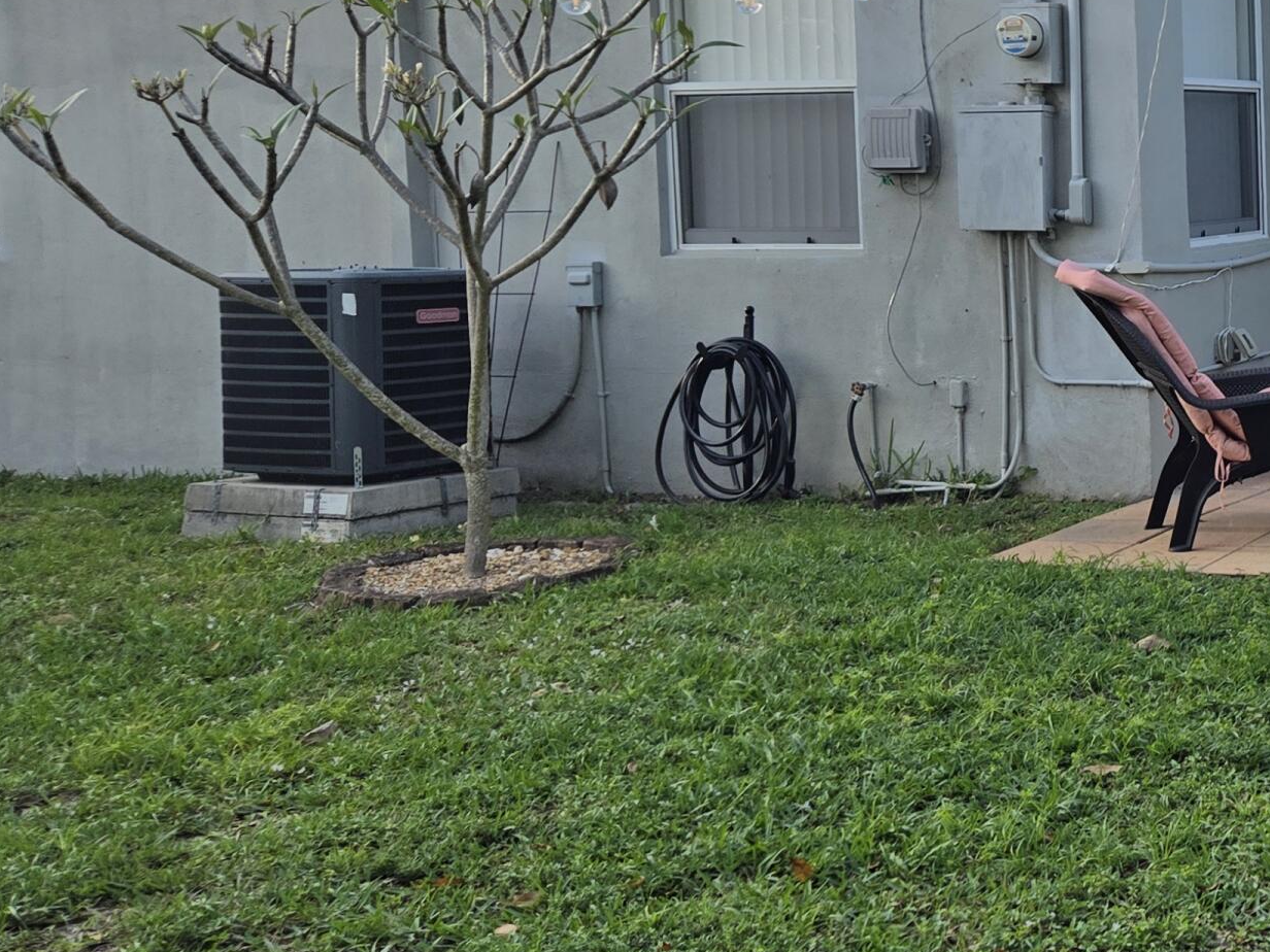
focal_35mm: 56
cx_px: 1510
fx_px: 2055
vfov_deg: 26.0
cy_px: 321
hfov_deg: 29.6
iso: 25
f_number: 1.8
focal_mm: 5.4
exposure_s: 1/779
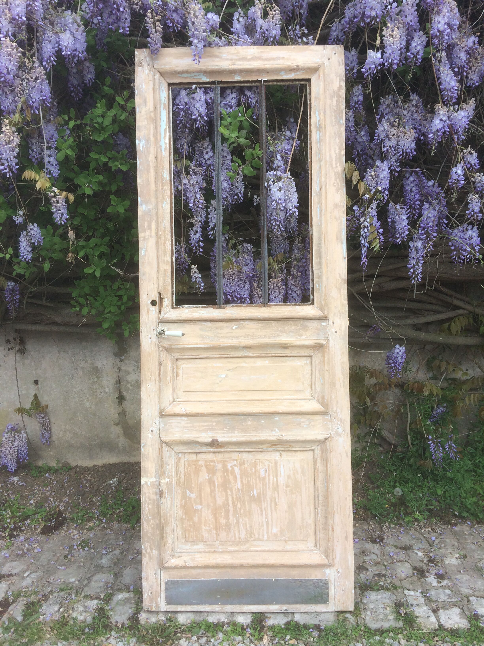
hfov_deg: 48.2
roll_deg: +1.0
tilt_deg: -3.9
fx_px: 541
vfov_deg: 61.7
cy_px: 323
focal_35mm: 29
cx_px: 242
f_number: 2.2
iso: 32
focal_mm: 4.15
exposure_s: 1/441
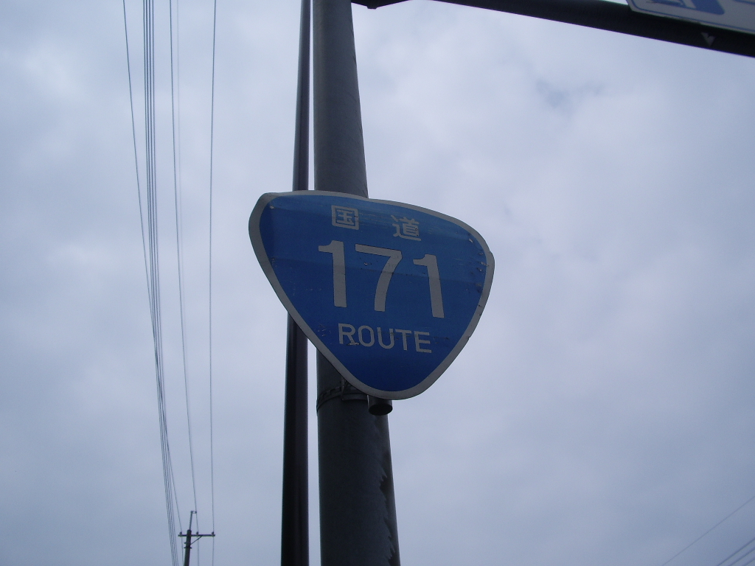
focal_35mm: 35
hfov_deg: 52.6
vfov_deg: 40.7
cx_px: 378
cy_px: 283
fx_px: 763
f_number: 4.3
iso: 50
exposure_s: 1/1500
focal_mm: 5.8
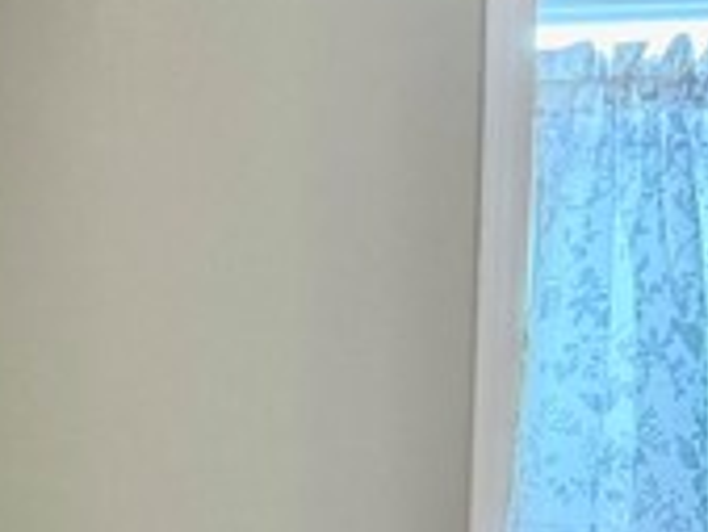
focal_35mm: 145
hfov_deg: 12.3
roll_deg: +0.9
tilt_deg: -6.2
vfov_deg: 9.7
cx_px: -633
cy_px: 943
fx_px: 2968
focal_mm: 6.76
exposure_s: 1/120
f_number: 1.78
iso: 400
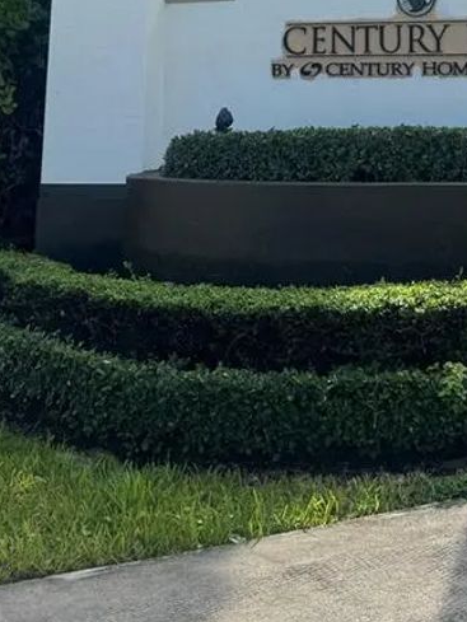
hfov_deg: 21.8
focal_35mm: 67
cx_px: 341
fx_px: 1205
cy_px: -176
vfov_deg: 25.2
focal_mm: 6.76
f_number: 1.78
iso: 80
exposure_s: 1/4950
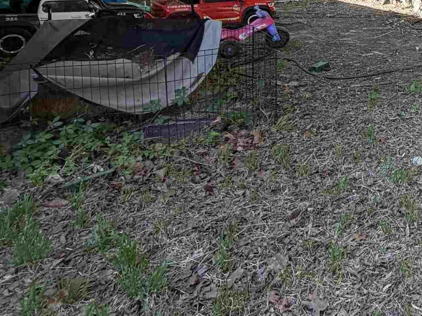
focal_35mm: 41
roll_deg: -1.3
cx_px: 541
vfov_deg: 32.0
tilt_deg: -6.3
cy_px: -10
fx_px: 500
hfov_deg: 33.9
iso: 64
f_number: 2.2
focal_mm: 2.22
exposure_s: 1/121
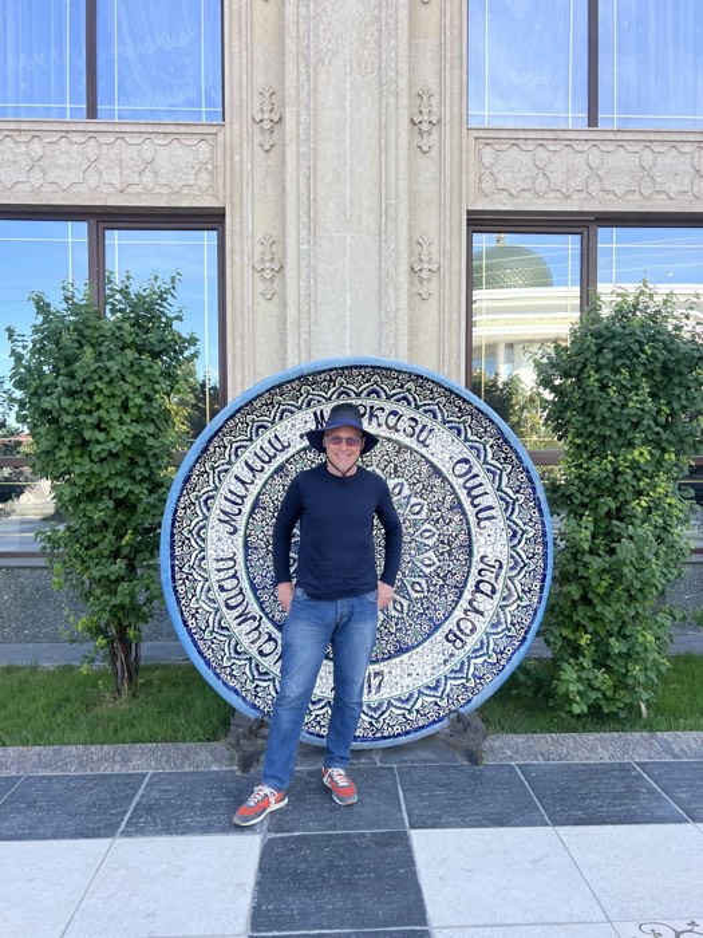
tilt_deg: -0.3
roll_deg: +0.3
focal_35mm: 26
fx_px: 704
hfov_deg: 53.1
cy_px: 469
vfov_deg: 67.3
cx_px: 352
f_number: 1.5
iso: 50
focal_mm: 5.7
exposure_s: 1/674
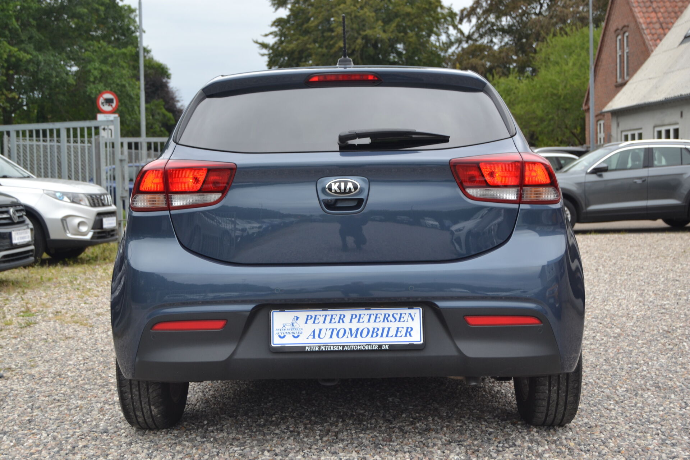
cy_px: 230
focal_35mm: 51
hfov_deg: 38.9
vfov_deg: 26.5
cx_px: 345
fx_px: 977
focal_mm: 34
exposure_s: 1/125
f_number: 5.6
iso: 125
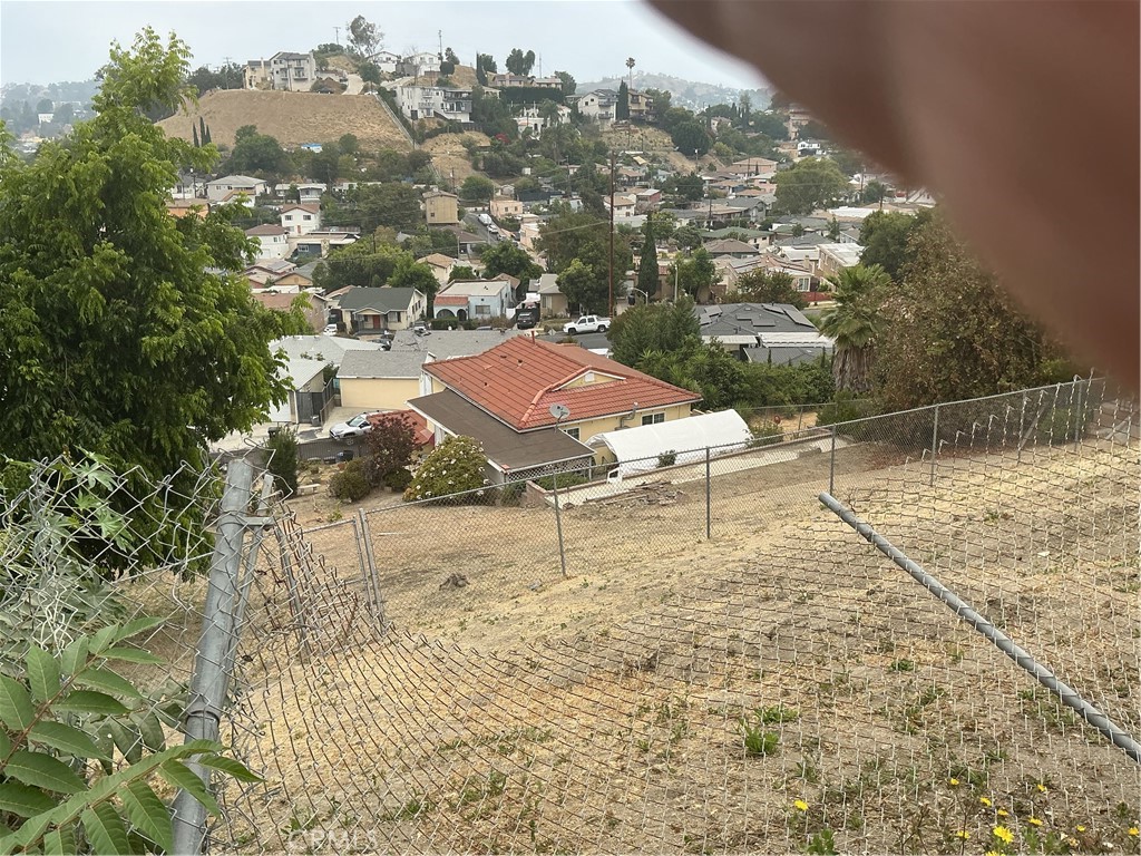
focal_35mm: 29
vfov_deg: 48.2
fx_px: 956
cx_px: 570
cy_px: 428
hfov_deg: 61.7
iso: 25
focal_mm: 3
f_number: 1.8
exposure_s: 1/898
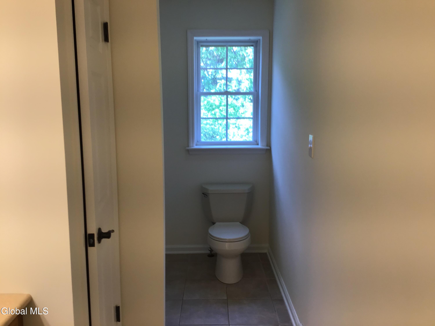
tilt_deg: -10.9
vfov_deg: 45.4
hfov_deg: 58.4
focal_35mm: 31
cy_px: 163
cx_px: 218
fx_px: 390
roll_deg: -1.0
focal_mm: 3.3
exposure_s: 1/50
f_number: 2.4
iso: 32
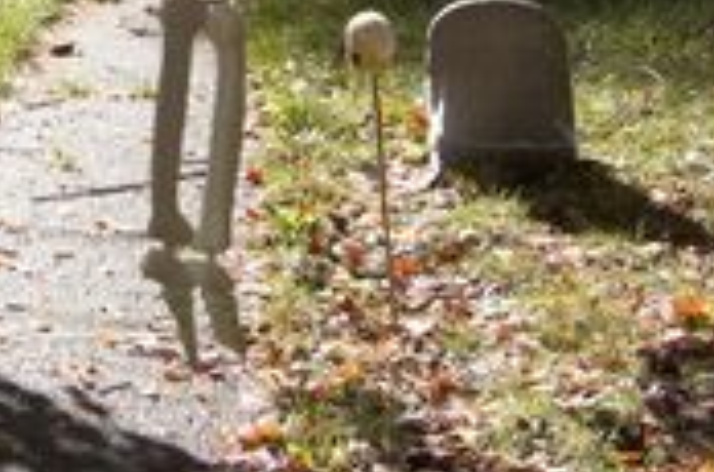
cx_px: -195
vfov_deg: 11.4
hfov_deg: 17.3
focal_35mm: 112
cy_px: -343
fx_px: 2215
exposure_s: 1/500
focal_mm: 20
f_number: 11
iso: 800
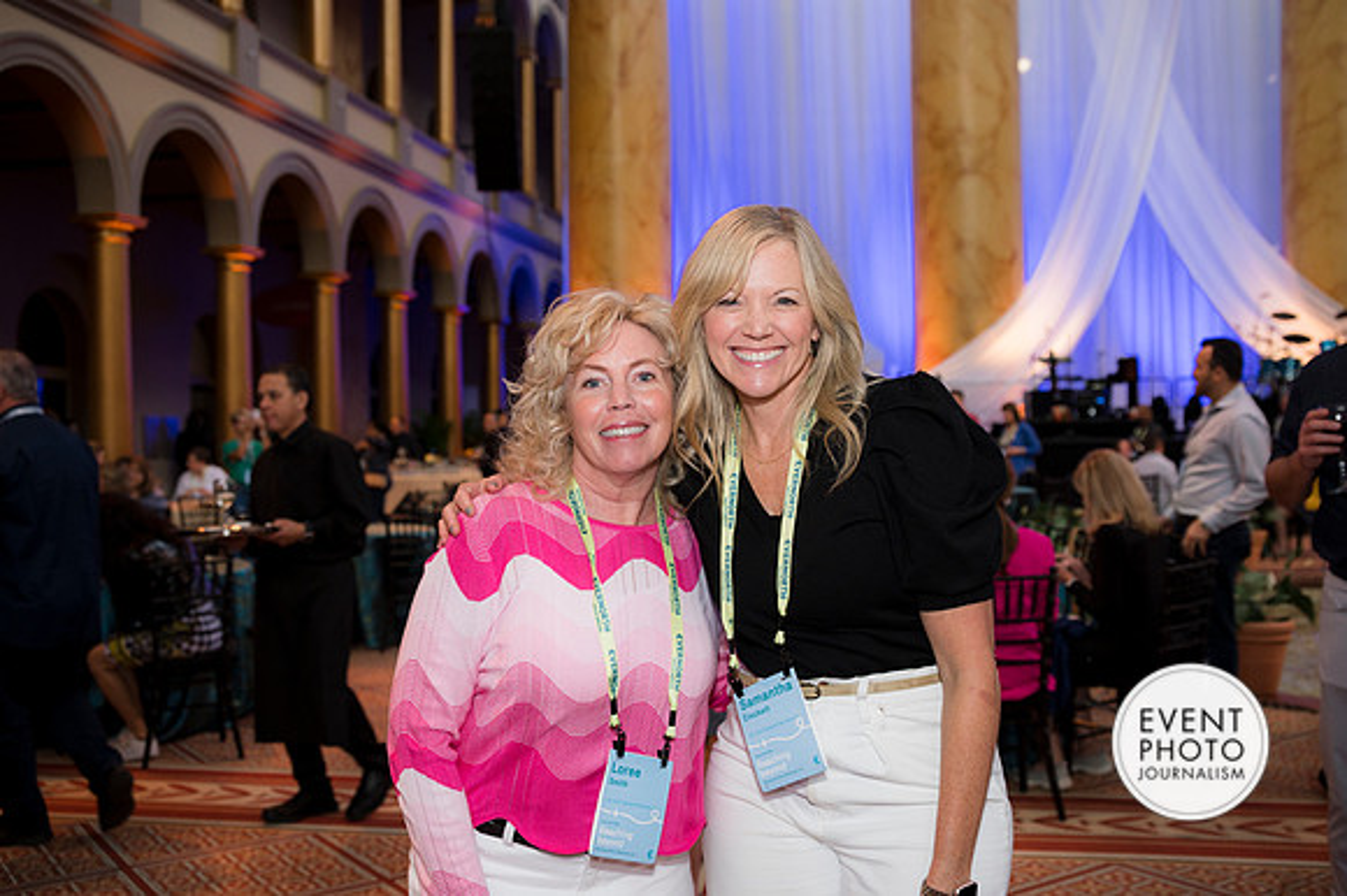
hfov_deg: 50.6
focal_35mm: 38
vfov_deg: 34.9
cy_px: 448
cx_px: 674
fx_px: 1424
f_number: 4
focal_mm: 38
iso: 800
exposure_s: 1/100
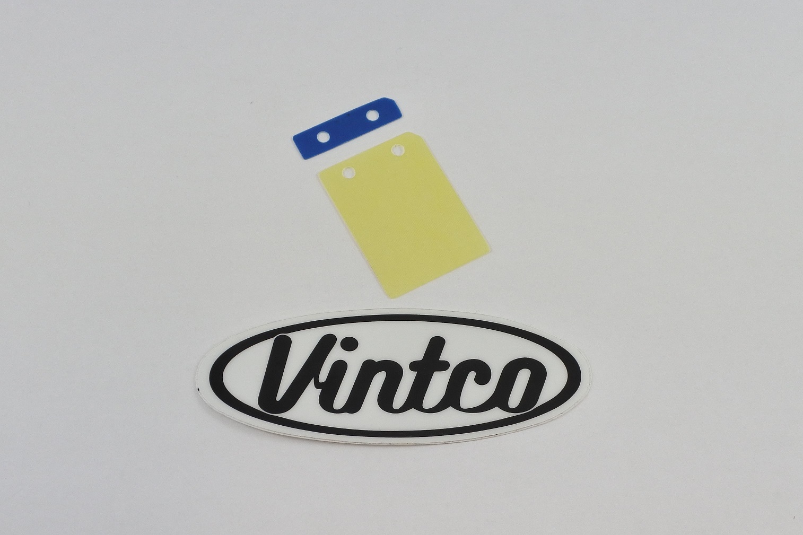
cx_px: 402
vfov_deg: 38.9
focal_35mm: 34
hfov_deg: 55.8
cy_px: 268
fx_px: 758
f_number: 4
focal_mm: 12.8
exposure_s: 1/250
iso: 400
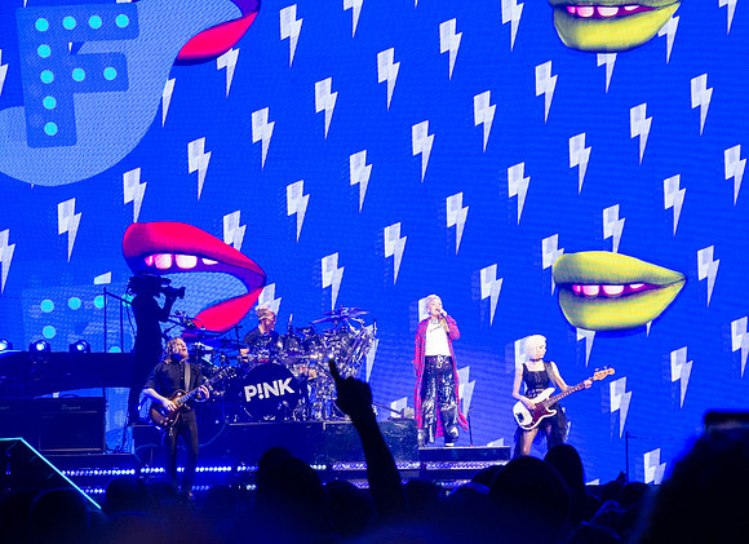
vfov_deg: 8.3
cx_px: 455
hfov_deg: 11.4
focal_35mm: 175
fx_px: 3748
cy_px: 293
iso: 800
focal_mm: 55.1
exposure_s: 1/100
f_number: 5.6
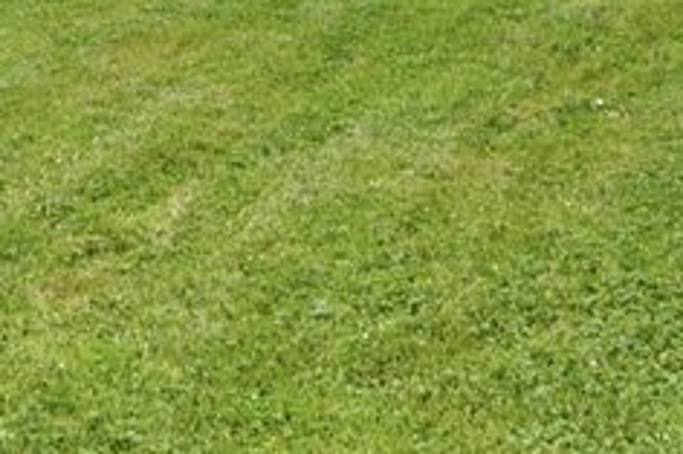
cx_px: 463
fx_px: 1801
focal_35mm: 95
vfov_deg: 11.5
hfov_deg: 21.4
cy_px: -685
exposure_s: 1/320
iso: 200
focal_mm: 14
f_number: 8
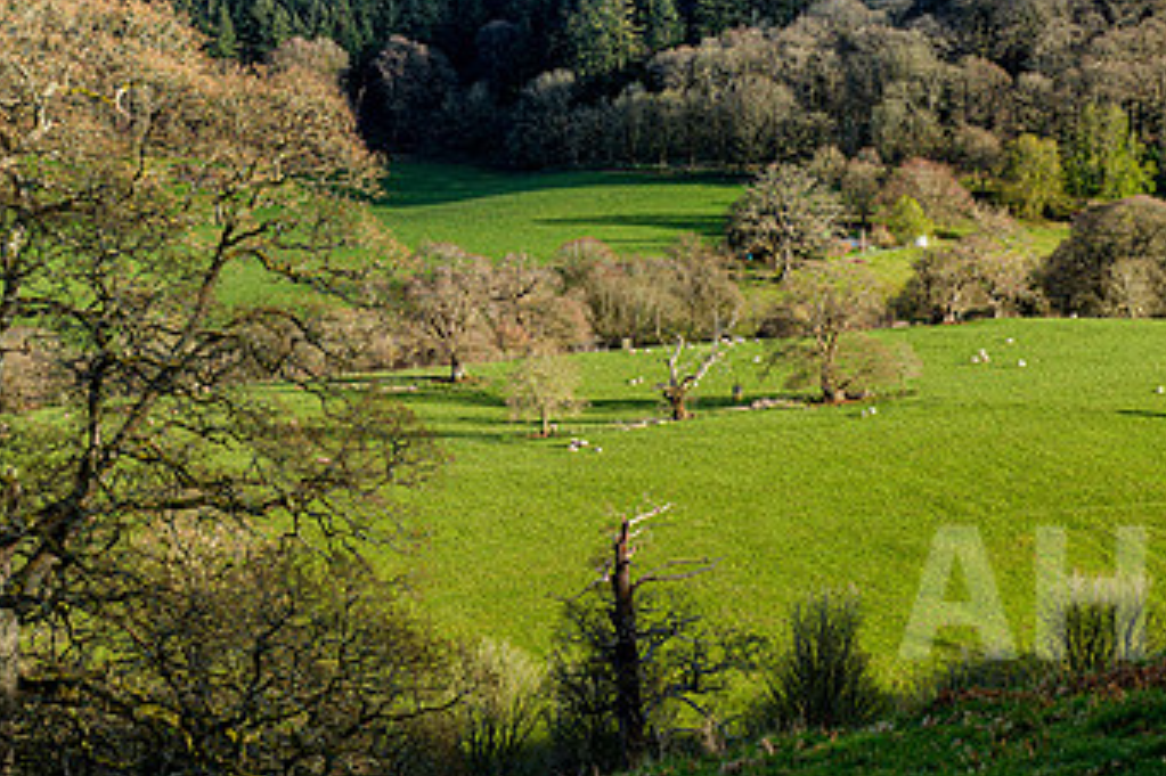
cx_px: 519
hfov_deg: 15.9
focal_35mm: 129
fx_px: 4176
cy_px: 189
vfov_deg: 10.6
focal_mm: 70
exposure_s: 1/200
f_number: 5
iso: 125
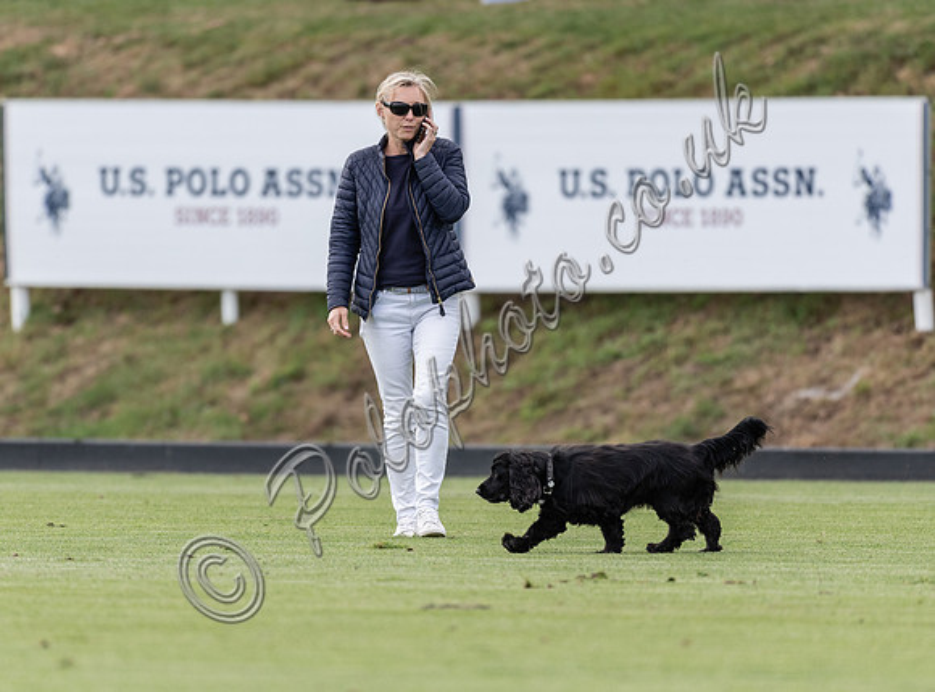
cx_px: 418
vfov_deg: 1.9
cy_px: 328
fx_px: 20997
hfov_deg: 2.6
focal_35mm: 781
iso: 400
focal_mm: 500
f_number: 4
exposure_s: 1/2000
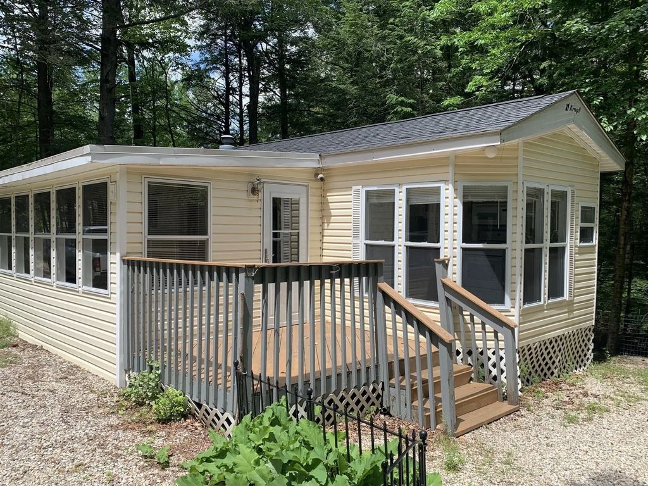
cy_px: 243
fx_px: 487
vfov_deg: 53.1
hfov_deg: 67.3
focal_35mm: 26
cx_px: 324
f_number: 1.8
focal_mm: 4.25
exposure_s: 1/1176
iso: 25
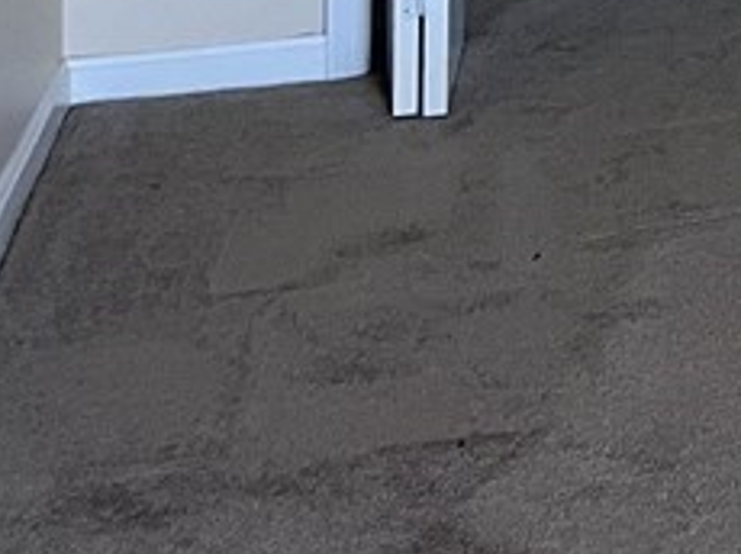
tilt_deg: -2.7
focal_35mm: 116
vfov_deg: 11.2
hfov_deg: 14.7
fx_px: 2481
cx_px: 1376
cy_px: -667
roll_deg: -0.4
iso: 320
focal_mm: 5.1
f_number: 1.6
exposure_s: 1/60
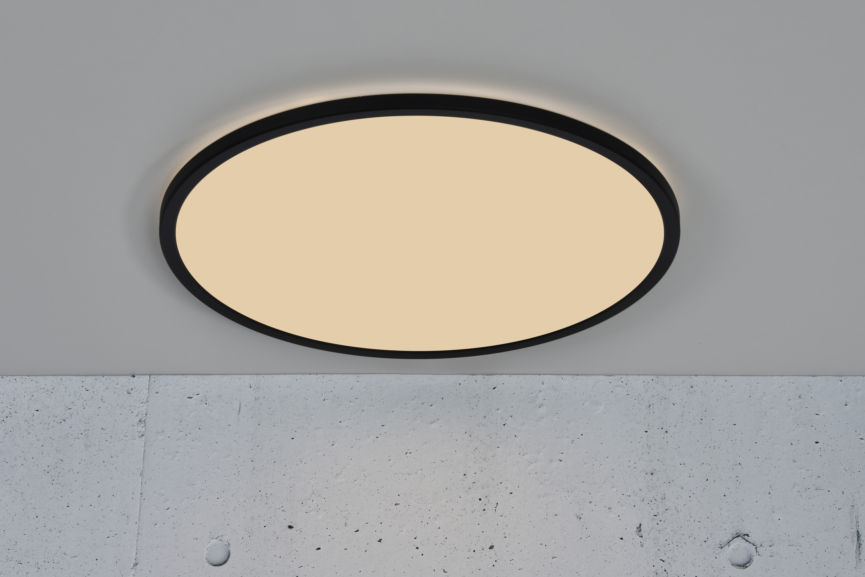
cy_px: 288
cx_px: 432
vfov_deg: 17.1
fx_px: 1923
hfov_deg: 25.4
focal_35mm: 80
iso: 125
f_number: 13
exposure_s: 1/125
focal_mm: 80
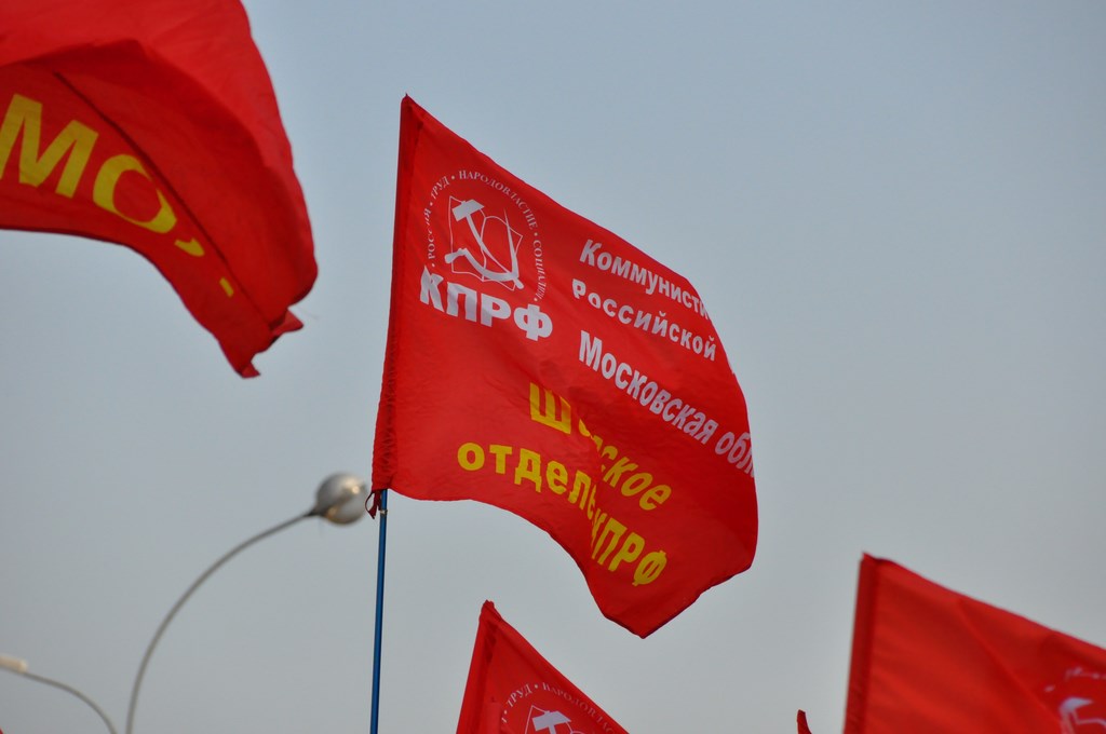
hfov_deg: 5.5
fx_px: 11506
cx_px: 553
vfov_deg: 3.7
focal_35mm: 375
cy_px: 367
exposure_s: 1/1600
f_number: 10
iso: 1000
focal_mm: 250
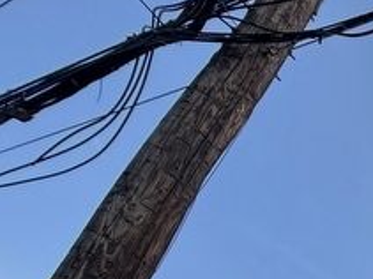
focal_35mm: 53
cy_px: 459
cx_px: 677
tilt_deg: +30.4
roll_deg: -5.4
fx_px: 571
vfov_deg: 21.3
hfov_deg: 21.8
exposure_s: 1/1050
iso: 64
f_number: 2.2
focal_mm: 2.22
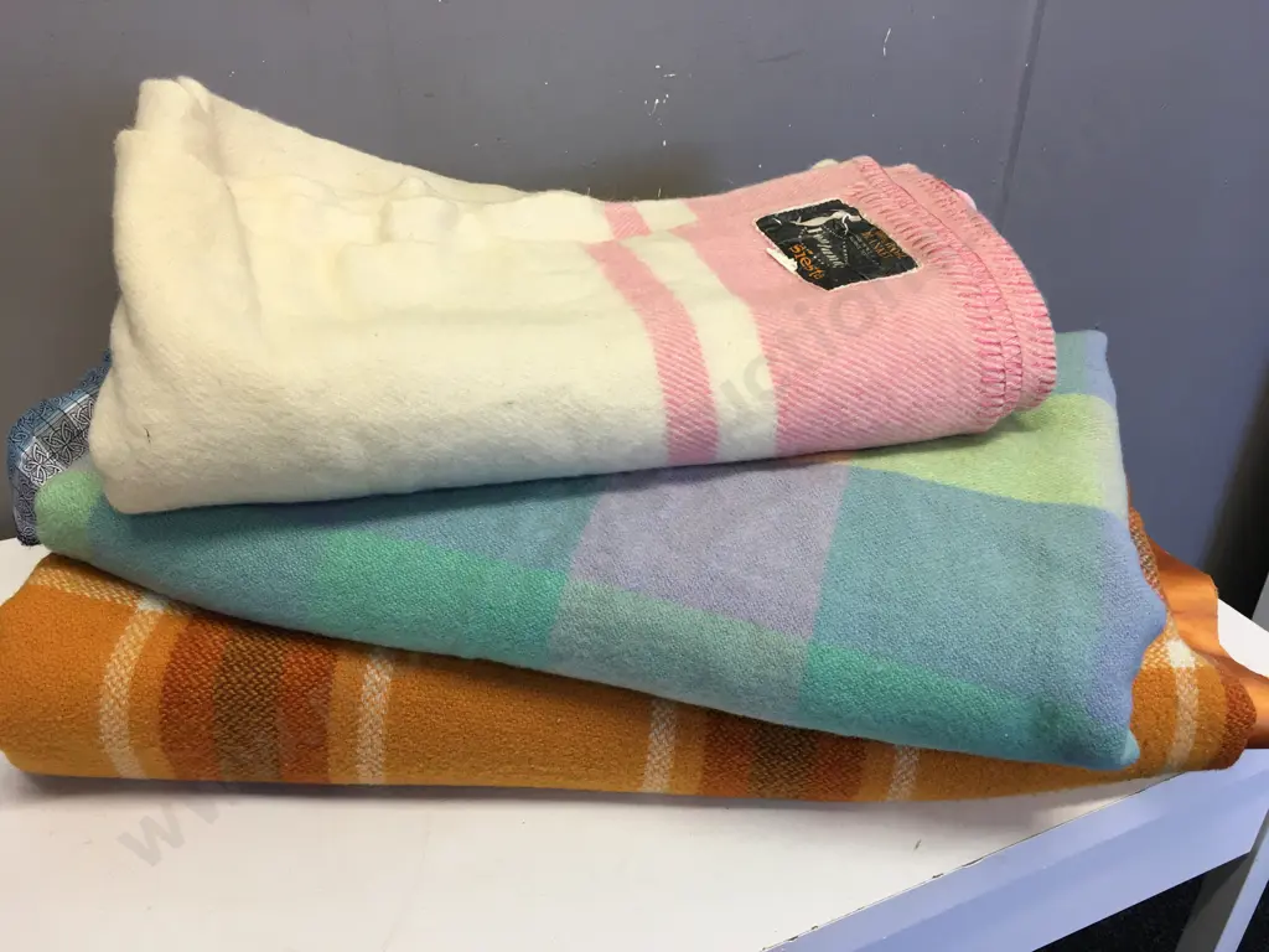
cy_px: 476
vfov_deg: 48.2
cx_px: 634
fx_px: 1063
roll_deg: -1.3
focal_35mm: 29
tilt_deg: -29.7
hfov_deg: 61.7
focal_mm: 4.15
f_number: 2.2
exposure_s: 1/33
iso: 32
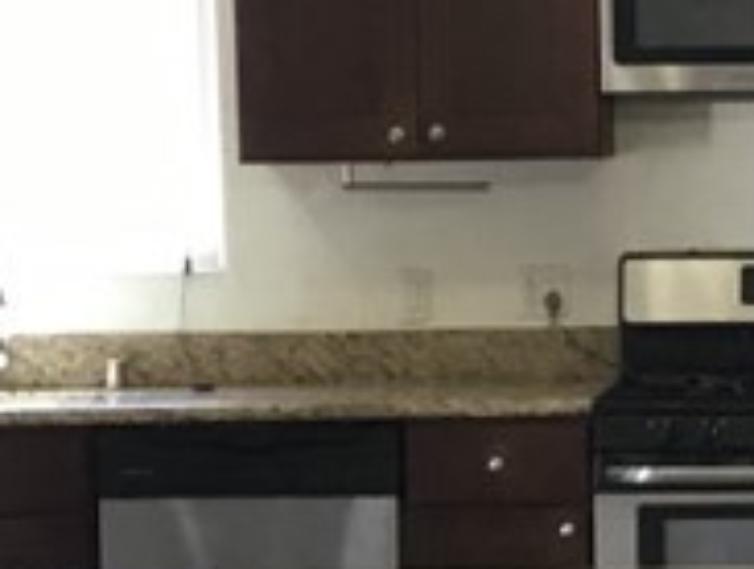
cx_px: 1042
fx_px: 3776
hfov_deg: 11.1
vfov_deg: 8.6
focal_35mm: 173
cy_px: 363
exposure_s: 1/30
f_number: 2.4
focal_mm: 3.3
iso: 64
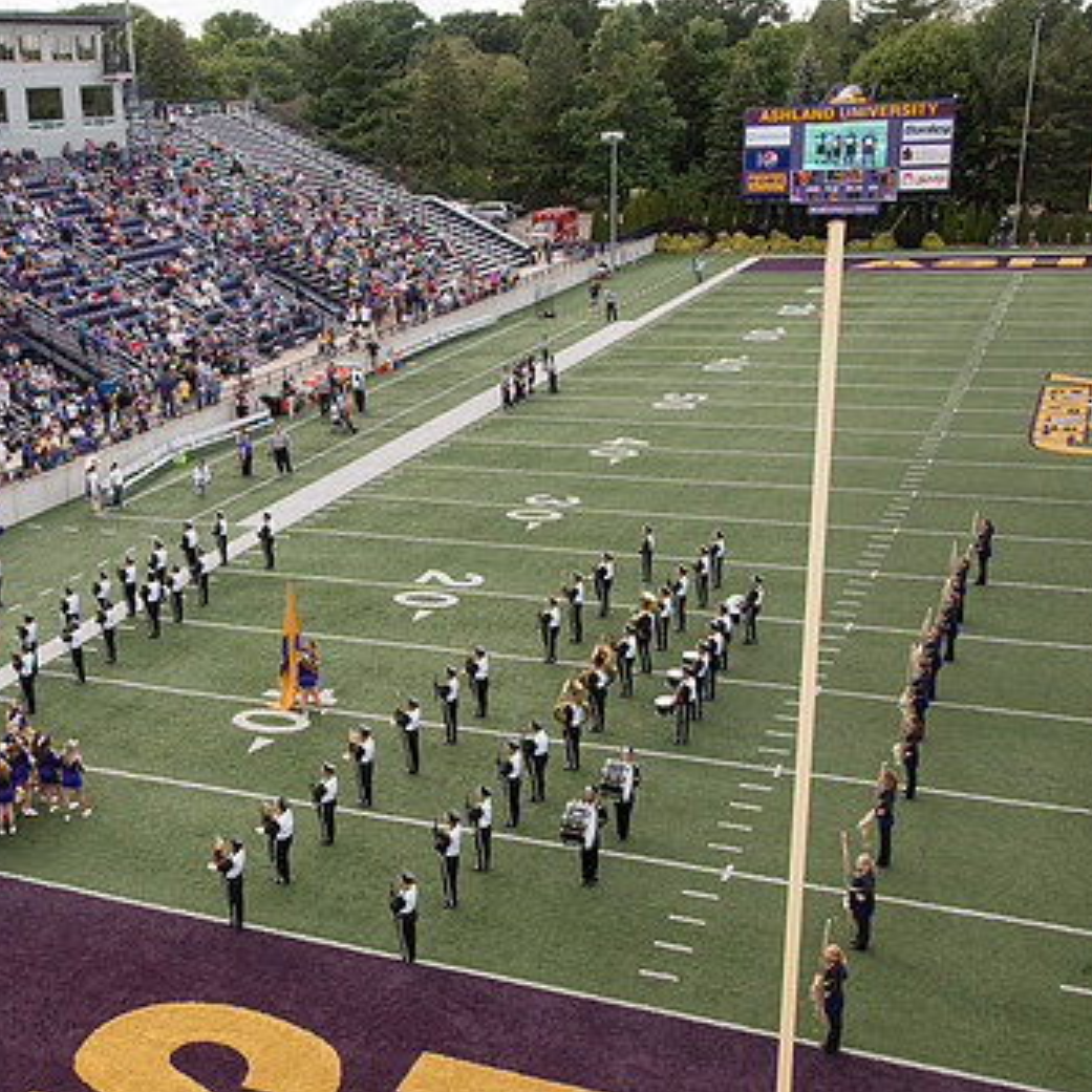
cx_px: 290
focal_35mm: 44
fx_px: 1570
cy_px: 574
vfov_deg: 38.3
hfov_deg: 37.5
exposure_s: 1/640
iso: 500
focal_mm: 31
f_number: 6.3
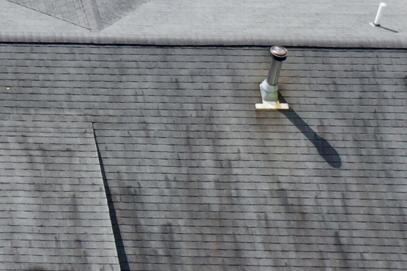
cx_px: -403
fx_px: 1424
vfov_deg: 10.2
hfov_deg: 13.8
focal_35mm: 126
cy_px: -245
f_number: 3.2
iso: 100
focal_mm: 10.26
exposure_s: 1/40
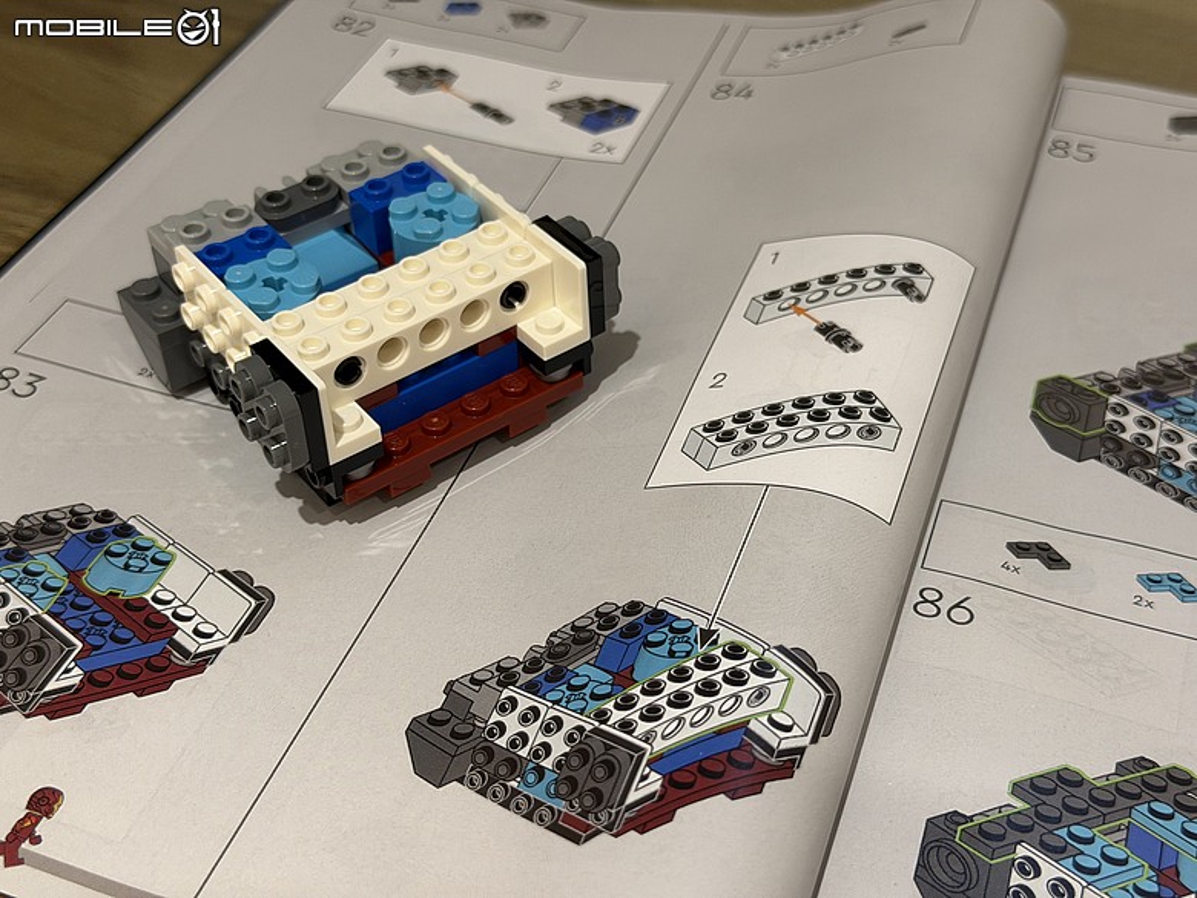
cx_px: 598
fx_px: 1660
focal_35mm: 48
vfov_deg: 30.3
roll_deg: -0.2
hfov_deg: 39.7
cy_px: 449
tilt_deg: -42.0
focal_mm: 6.76
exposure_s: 1/60
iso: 160
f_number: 1.78
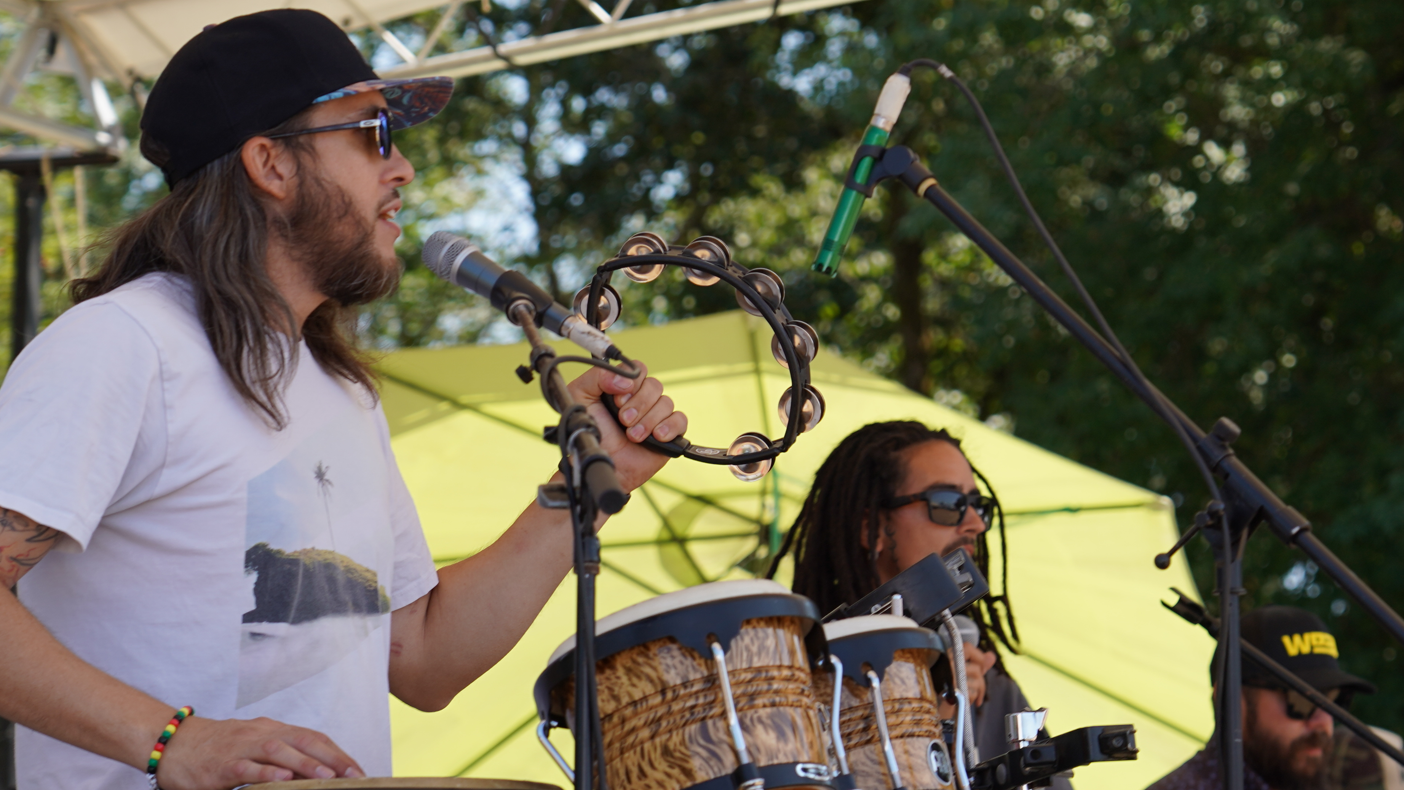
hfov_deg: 14.3
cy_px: 314
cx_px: 882
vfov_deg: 8.1
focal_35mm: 150
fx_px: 5584
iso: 100
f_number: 5
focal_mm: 88
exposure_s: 1/250
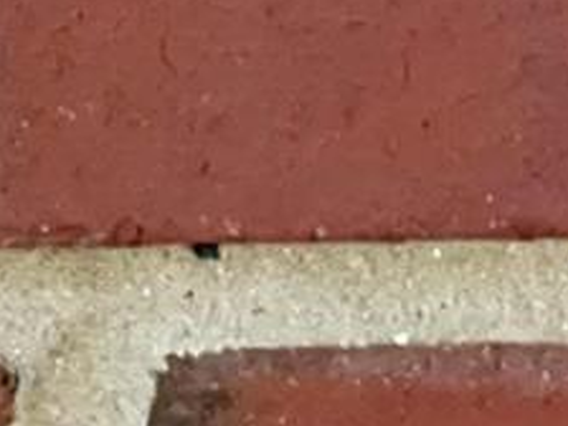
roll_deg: +2.4
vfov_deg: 3.8
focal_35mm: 372
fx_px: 6104
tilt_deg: -1.0
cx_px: 827
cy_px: -1051
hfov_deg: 5.3
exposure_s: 1/147
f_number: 2
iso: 25
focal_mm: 6
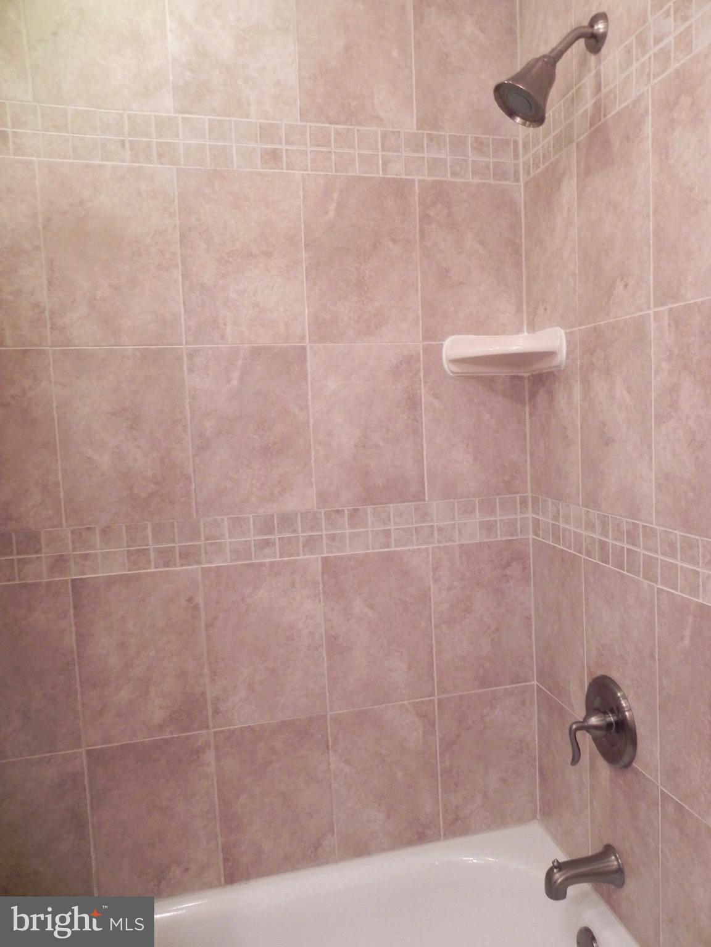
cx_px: 356
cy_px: 474
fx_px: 712
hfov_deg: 53.1
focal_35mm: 26
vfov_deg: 67.3
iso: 356
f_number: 2.8
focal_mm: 4.6
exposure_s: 1/30
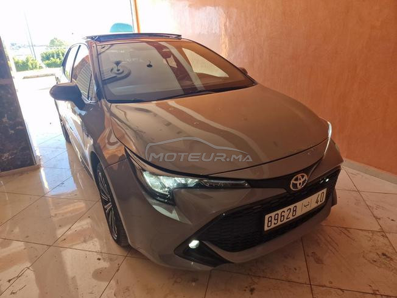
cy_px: 149
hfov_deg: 73.9
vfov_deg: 58.9
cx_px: 198
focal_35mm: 23
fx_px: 264
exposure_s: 1/180
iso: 50
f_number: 1.8
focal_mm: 6.4
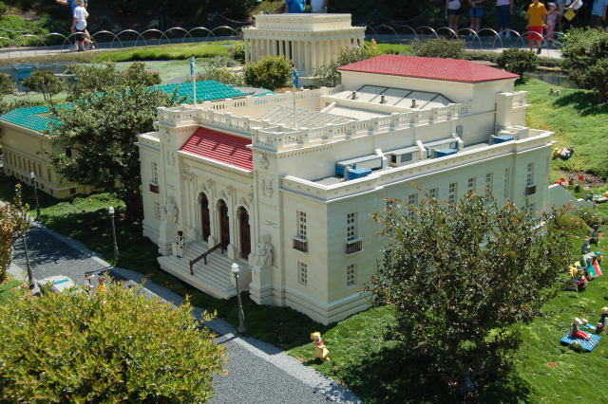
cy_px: 202
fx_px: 709
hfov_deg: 46.4
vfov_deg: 31.9
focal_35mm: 42
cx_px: 304
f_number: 6.3
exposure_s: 1/160
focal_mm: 28
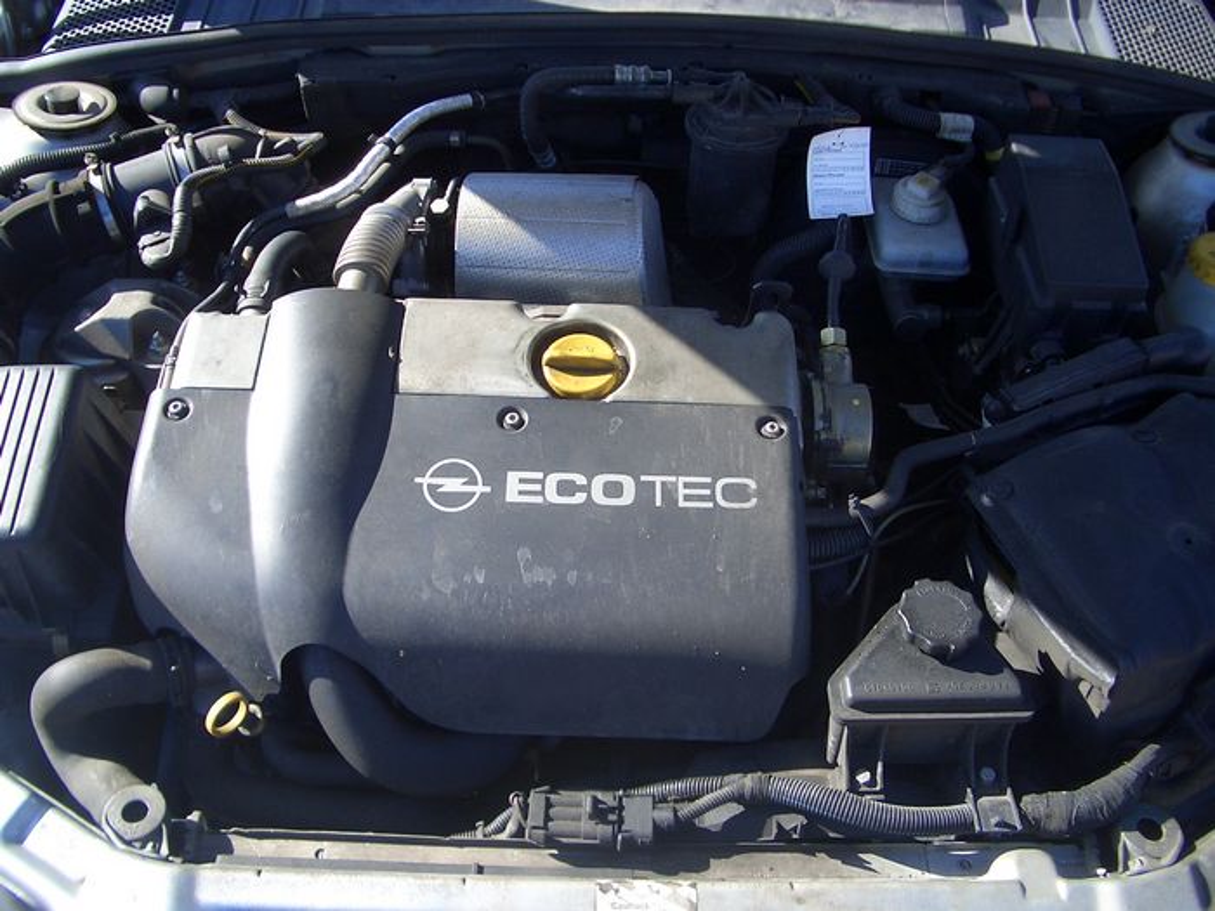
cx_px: 608
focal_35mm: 35
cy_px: 456
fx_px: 1228
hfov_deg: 52.6
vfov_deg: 40.7
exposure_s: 1/320
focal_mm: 5.8
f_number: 2.6
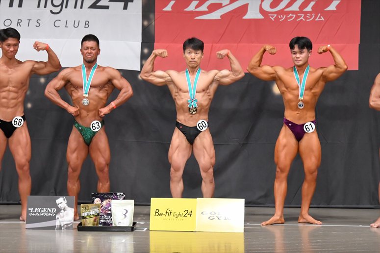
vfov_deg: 7.3
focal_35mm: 187
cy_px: 126
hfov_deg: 11.0
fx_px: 1973
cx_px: 190
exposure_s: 1/400
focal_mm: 125
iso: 6400
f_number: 5.6
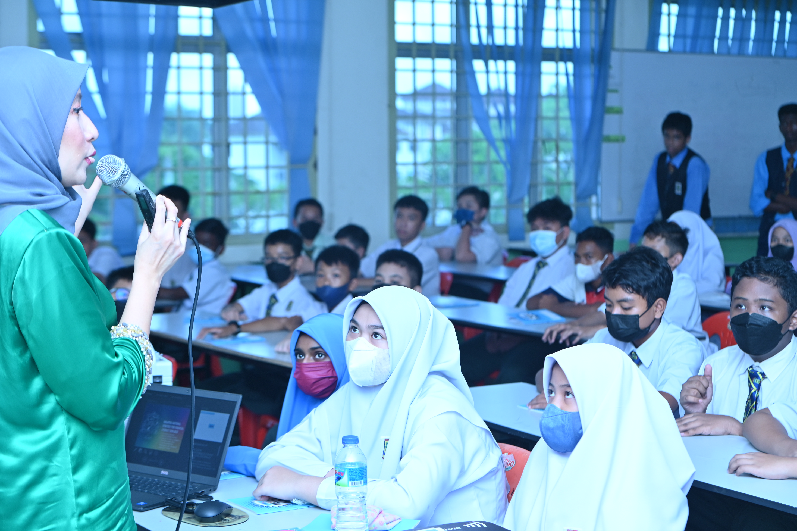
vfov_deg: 19.4
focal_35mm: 70
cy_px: 266
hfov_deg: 28.9
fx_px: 1549
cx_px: 398
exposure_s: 1/125
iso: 500
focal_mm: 70
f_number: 4.5
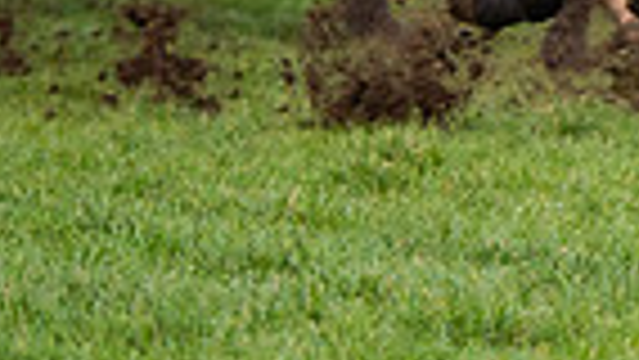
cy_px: -451
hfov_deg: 3.1
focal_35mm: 684
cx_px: 1623
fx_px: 11594
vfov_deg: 1.8
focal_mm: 112
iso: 2000
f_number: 4.5
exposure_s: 1/1250
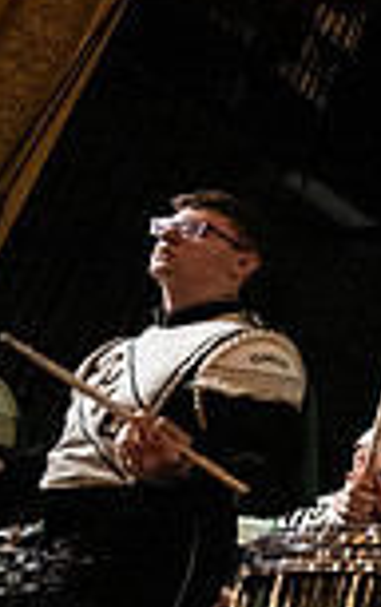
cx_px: 1040
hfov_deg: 12.9
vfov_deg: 37.0
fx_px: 895
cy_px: 421
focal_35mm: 54
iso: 32000
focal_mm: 14
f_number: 4
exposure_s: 1/400
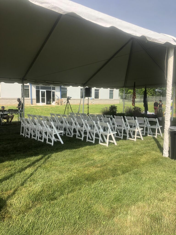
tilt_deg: -5.2
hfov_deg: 49.7
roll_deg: -0.4
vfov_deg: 63.4
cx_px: 88
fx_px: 190
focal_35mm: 28
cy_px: 118
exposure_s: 1/1021
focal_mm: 4
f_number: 1.8
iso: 20
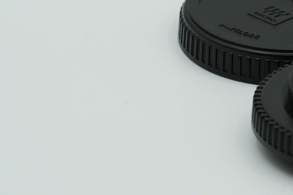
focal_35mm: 282
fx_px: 2296
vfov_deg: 4.9
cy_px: -6
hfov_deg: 7.2
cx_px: 372
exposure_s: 1/125
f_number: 10
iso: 250
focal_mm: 71
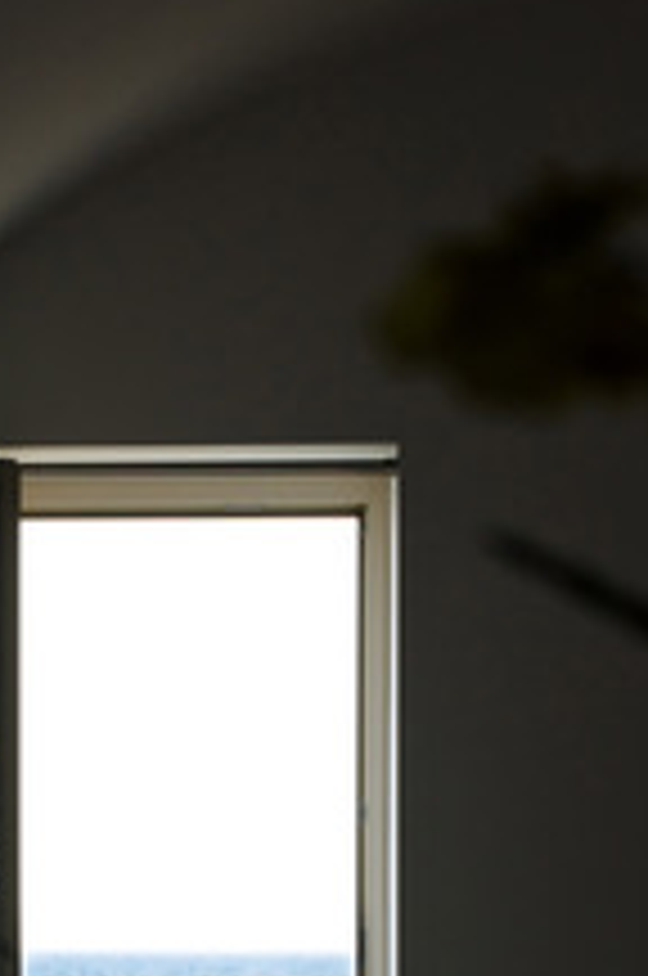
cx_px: 178
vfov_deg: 14.7
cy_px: 877
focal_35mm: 138
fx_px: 3738
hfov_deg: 9.9
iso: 100
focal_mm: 40
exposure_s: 1/80
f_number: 6.3
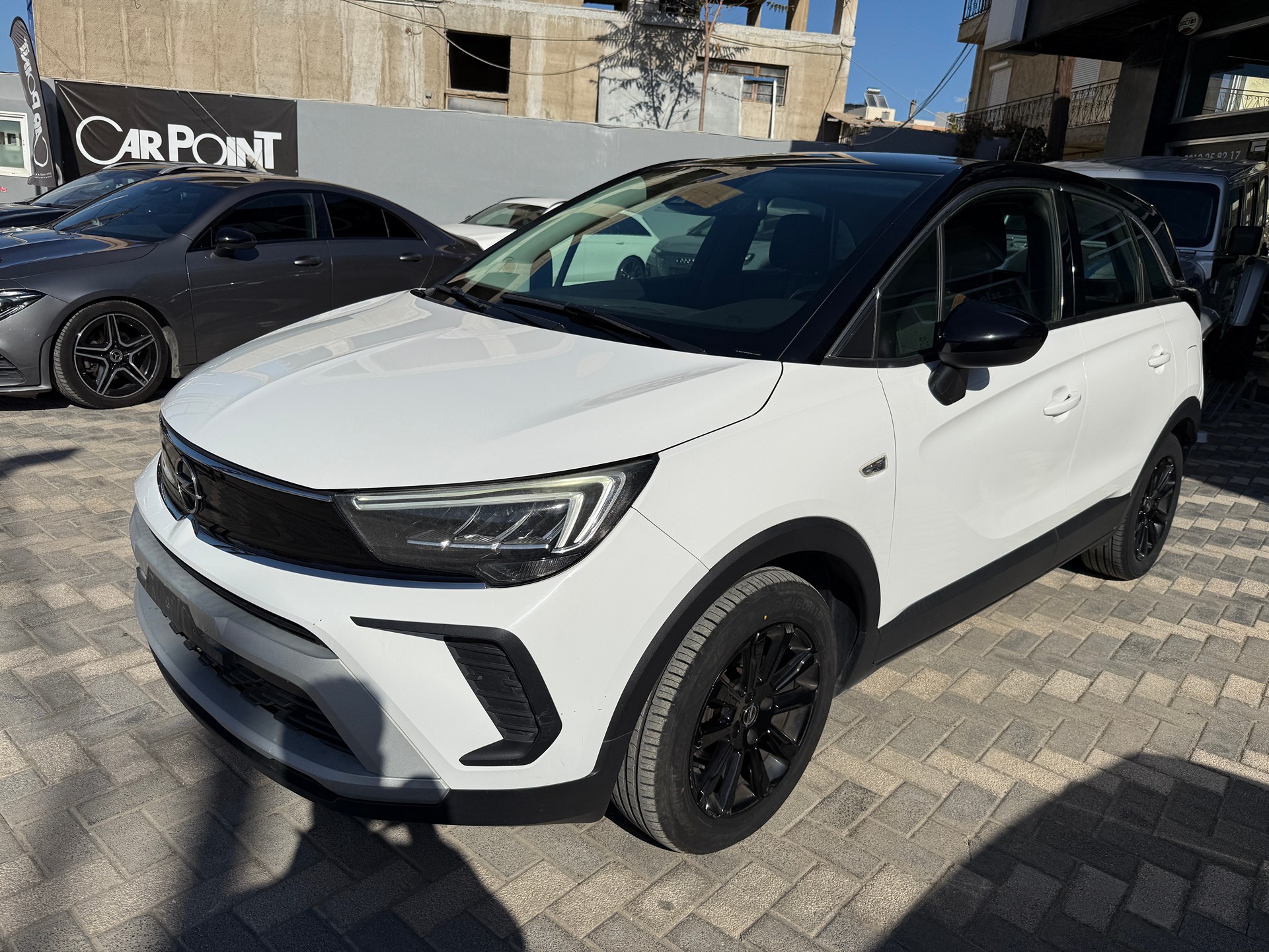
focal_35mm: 24
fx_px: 880
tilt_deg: -15.4
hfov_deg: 71.6
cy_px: 476
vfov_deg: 56.8
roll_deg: -5.2
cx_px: 634
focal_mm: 6.76
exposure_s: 1/14286
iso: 80
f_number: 1.78
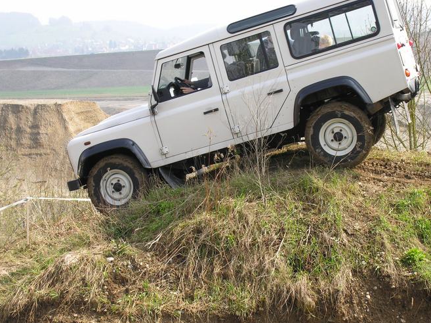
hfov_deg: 20.2
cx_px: 231
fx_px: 1207
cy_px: 173
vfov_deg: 15.2
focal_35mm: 97
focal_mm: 21.6
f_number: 6.2
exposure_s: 1/91
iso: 50
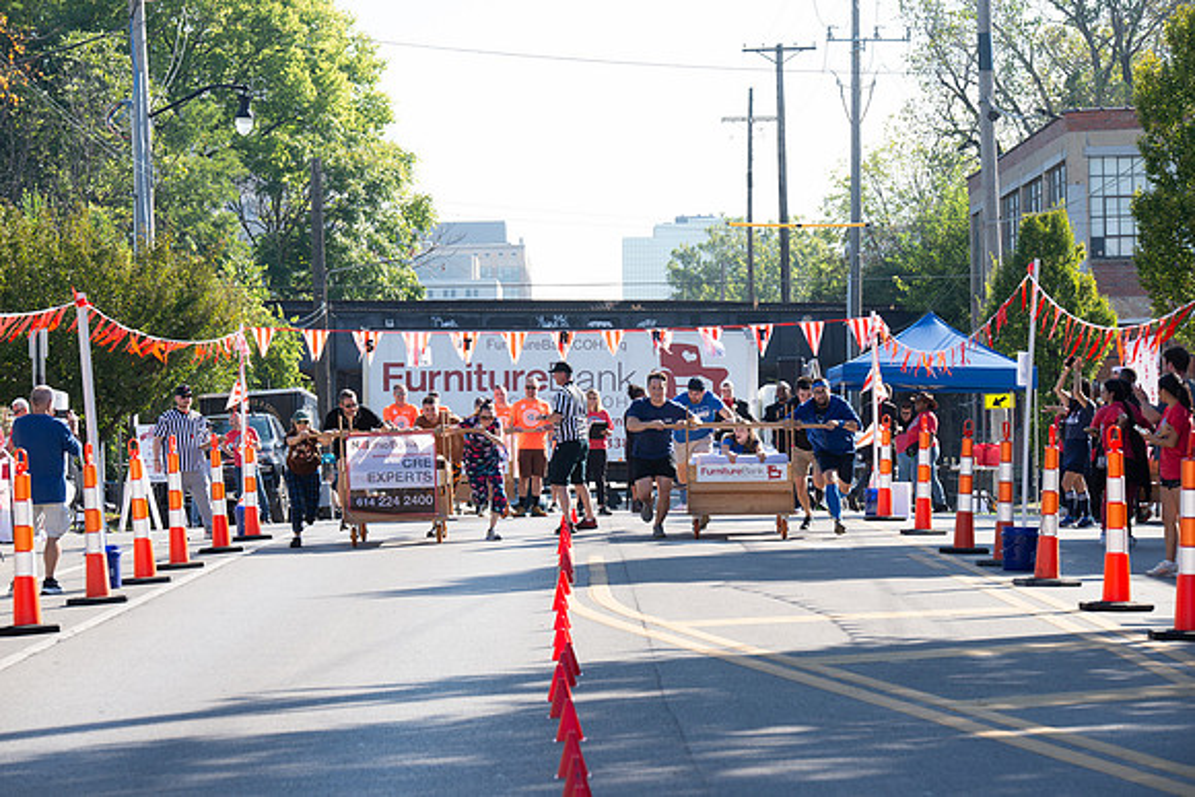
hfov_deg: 16.4
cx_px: 598
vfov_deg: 11.0
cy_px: 398
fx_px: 4150
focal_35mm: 125
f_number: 7.1
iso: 200
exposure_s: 1/250
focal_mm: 125
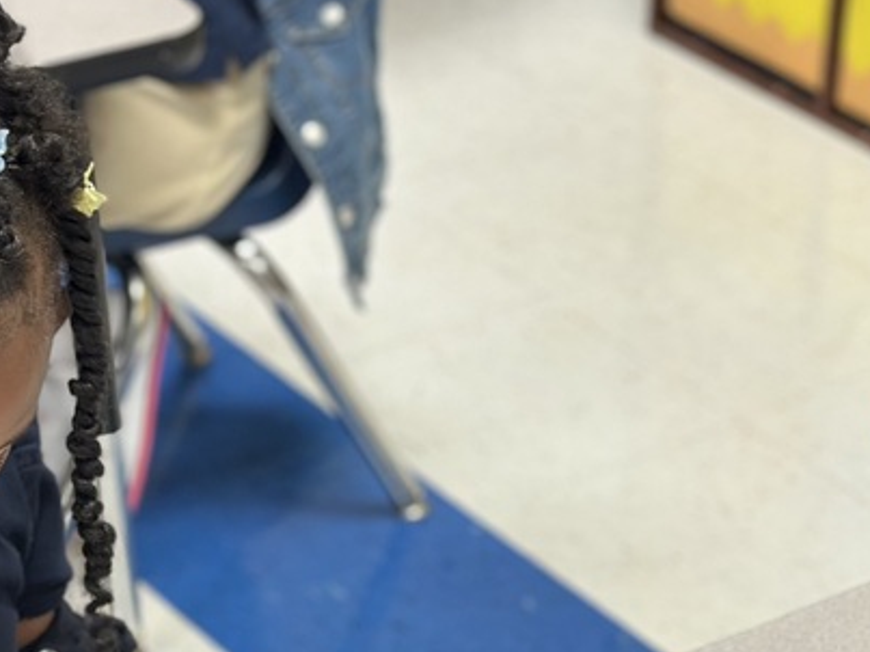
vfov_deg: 12.1
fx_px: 3065
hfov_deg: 16.2
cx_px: 475
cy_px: 566
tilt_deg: -32.3
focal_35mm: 122
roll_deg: -0.1
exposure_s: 1/60
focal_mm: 6.86
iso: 125
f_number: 1.78
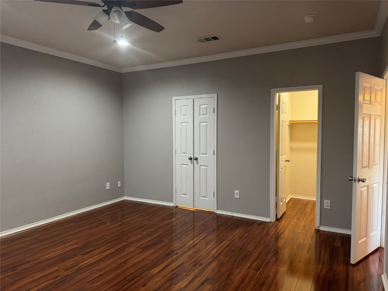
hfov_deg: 71.6
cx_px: 194
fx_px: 269
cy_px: 146
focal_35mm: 24
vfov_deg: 56.8
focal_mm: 6.76
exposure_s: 1/60
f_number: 1.78
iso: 250
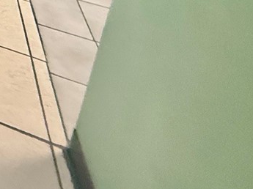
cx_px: -318
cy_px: -217
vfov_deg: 16.0
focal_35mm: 65
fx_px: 475
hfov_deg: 16.4
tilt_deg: -14.9
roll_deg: -2.4
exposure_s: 1/60
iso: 400
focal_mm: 2.22
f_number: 2.2
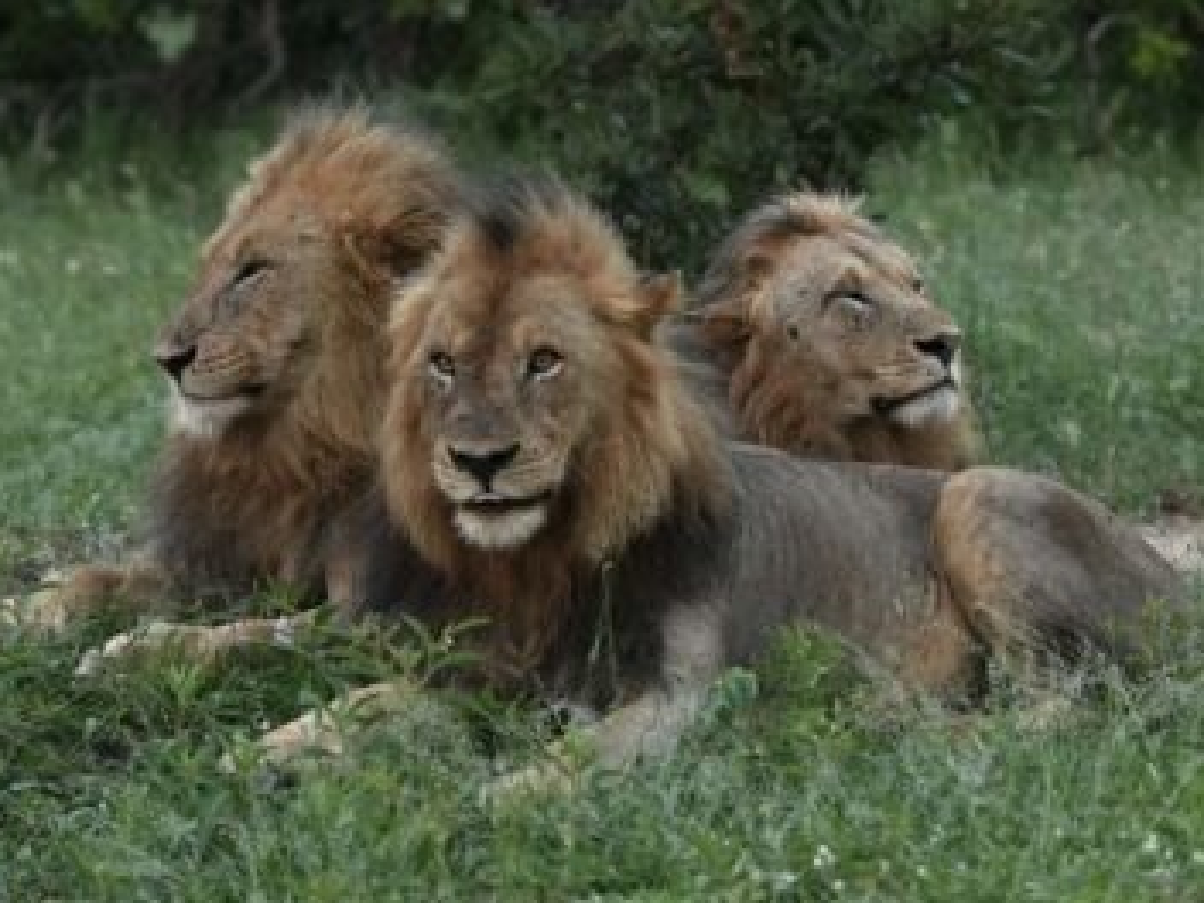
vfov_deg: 8.5
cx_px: 595
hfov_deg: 11.4
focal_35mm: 174
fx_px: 6052
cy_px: 453
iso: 800
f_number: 2.8
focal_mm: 106
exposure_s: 1/640
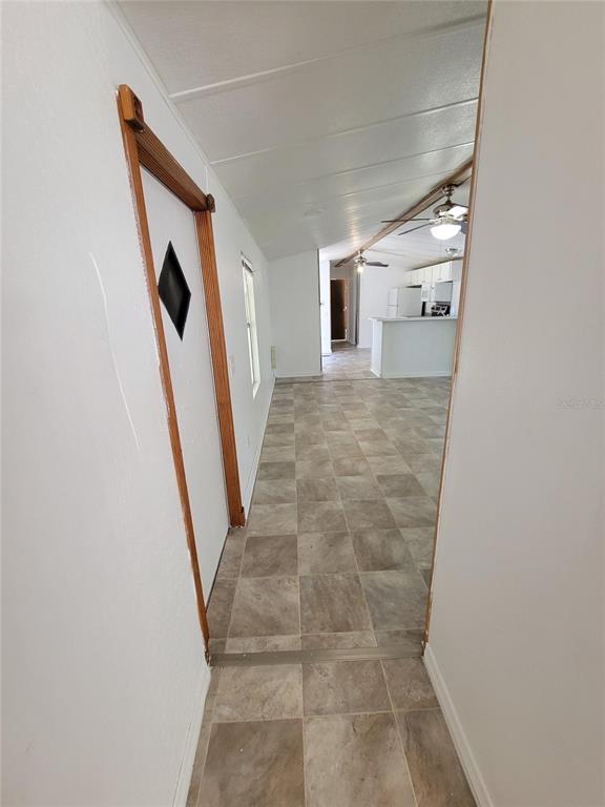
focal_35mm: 13
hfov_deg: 89.9
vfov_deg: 106.2
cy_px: 404
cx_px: 302
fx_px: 303
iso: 320
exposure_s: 1/60
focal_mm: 2.2
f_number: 2.2
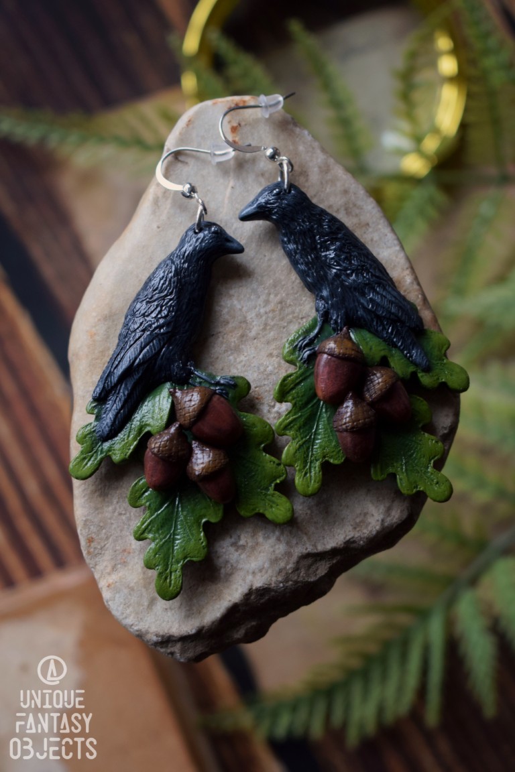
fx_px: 1481
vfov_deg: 29.2
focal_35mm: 69
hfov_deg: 19.7
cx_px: 258
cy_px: 386
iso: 640
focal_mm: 46
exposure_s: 1/60
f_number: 5.3
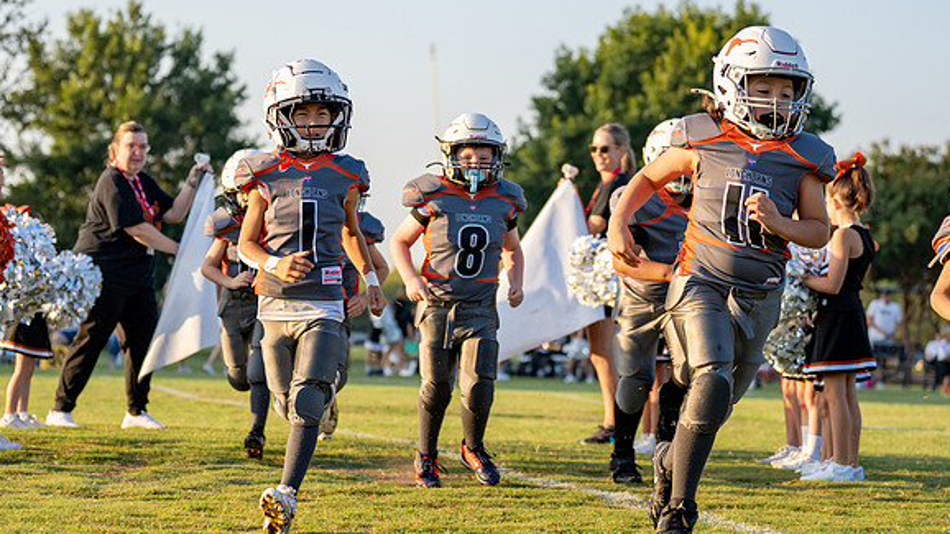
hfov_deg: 19.6
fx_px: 2745
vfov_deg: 11.1
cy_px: 275
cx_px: 406
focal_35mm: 109
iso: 500
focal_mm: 70
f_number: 2.8
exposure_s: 1/2500
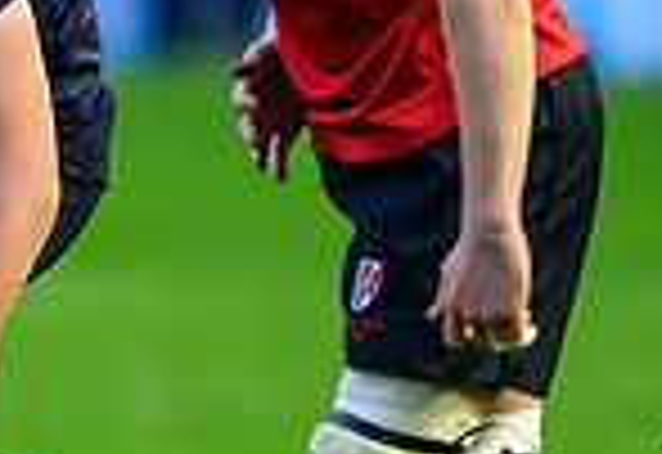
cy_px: 346
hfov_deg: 0.7
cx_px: -377
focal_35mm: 2947
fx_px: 54704
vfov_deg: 0.5
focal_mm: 560
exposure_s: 1/1250
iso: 8000
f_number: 4
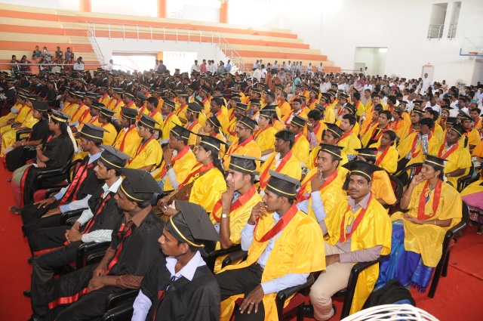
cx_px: 242
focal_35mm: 27
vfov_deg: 47.8
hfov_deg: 67.4
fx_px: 362
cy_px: 160
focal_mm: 18
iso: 640
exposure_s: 1/30
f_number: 3.5
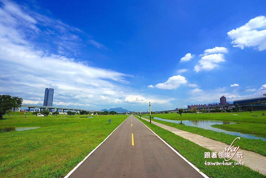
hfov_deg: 96.7
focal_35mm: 16
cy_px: 89
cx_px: 133
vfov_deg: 73.8
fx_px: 118
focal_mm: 16
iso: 100
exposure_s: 1/400
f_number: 9
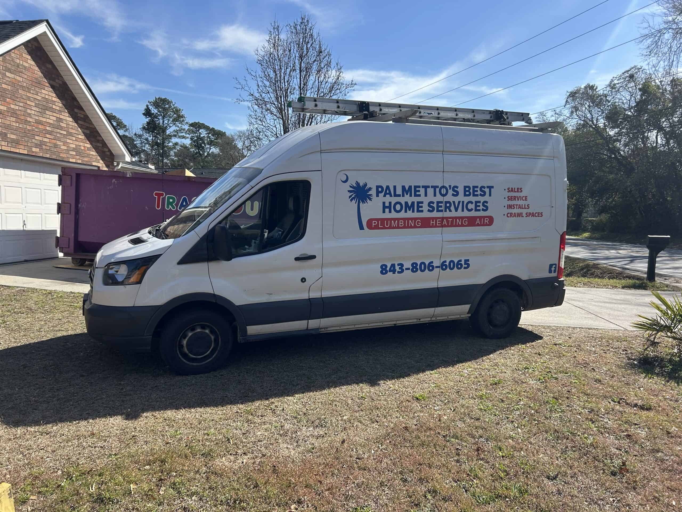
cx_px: 341
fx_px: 512
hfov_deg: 67.3
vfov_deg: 53.1
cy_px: 256
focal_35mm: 26
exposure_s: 1/2632
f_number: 1.5
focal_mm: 5.7
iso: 50
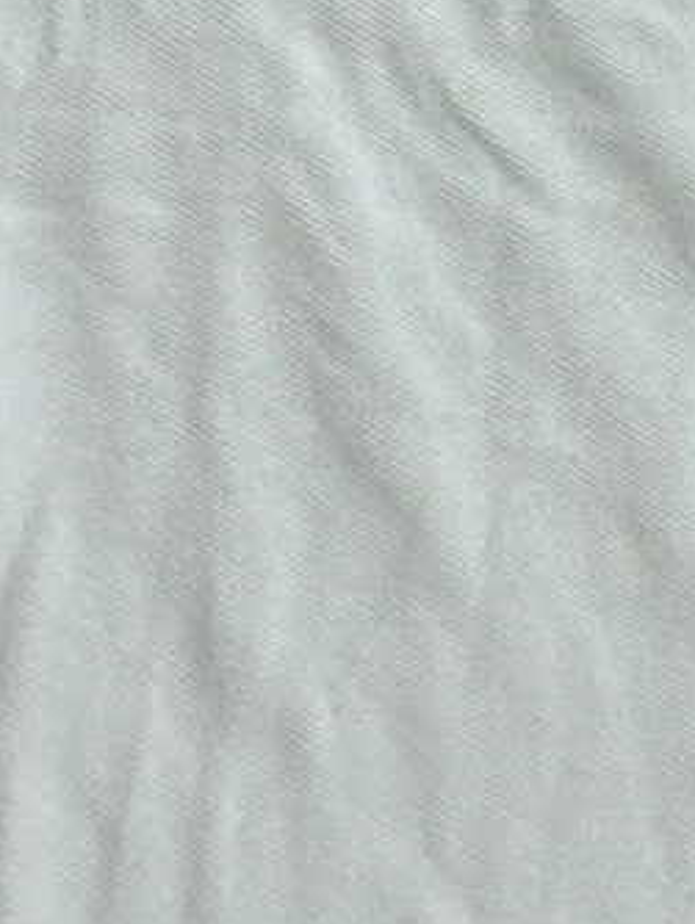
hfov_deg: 7.4
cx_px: 795
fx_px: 5320
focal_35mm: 199
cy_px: 22
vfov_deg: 9.9
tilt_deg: -62.4
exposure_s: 1/100
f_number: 1.5
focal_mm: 5.7
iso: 100
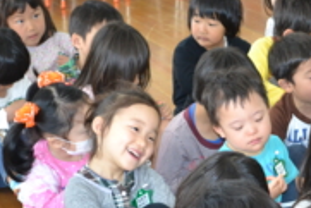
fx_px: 1574
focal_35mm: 182
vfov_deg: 7.5
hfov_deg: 11.2
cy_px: 147
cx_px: 265
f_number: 5.6
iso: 1600
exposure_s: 1/60
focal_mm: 55
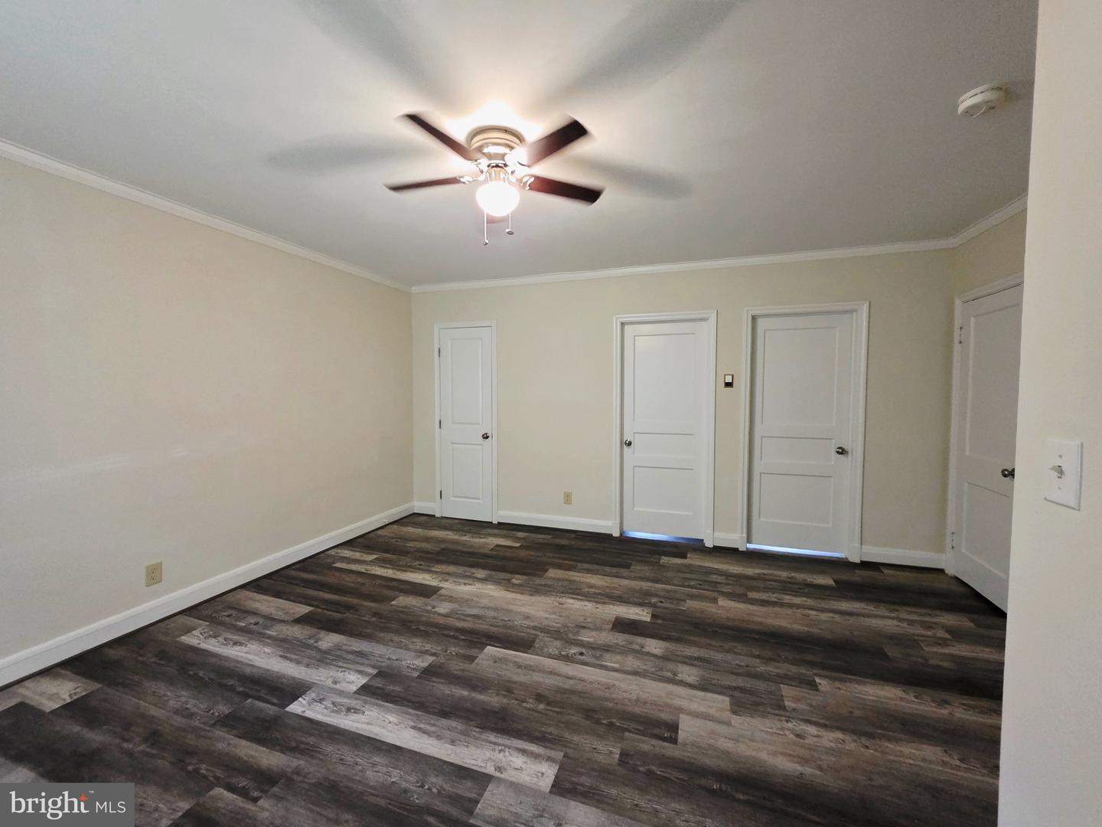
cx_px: 551
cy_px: 414
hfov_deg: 106.2
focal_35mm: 13
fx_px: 414
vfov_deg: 89.9
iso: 800
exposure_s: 1/60.2
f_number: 1.9
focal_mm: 2.2
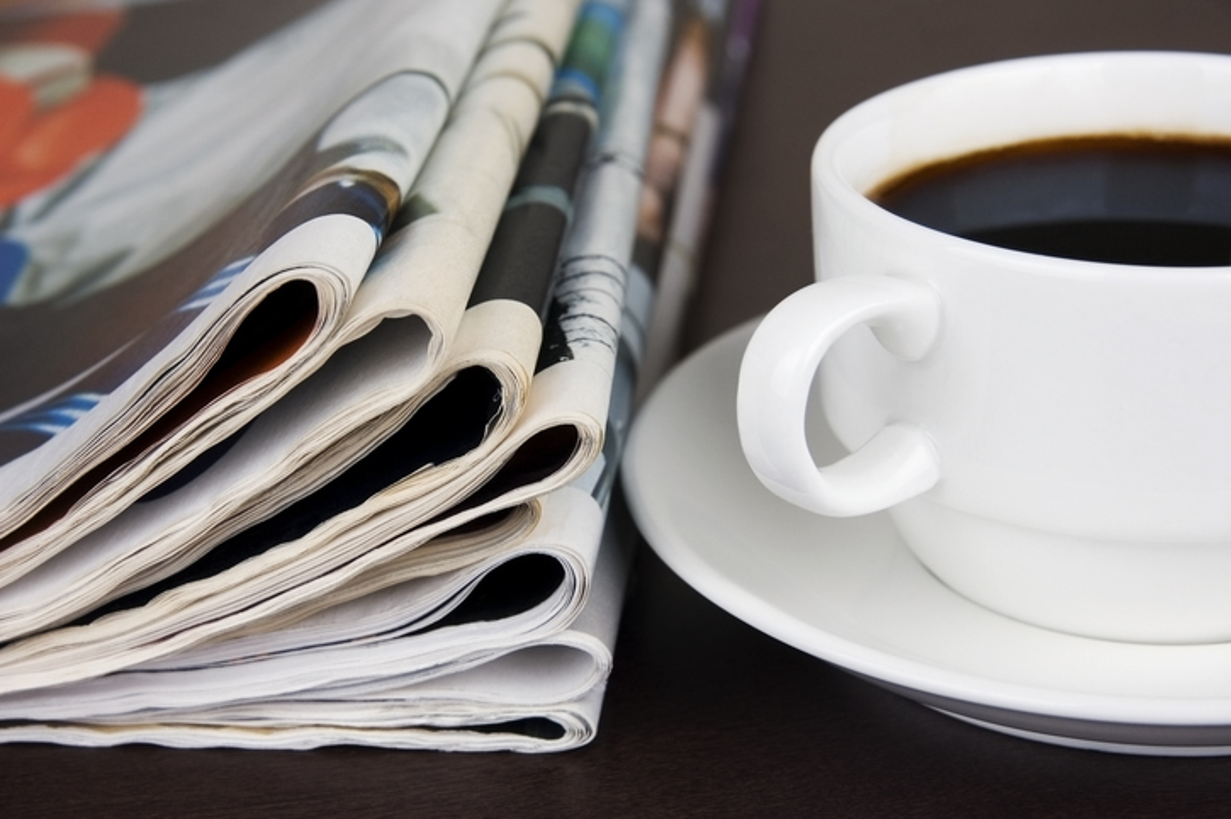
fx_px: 3587
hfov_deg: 19.5
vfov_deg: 13.0
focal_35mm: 105
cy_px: 410
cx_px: 616
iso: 200
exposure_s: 1/500
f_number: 11
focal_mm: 70
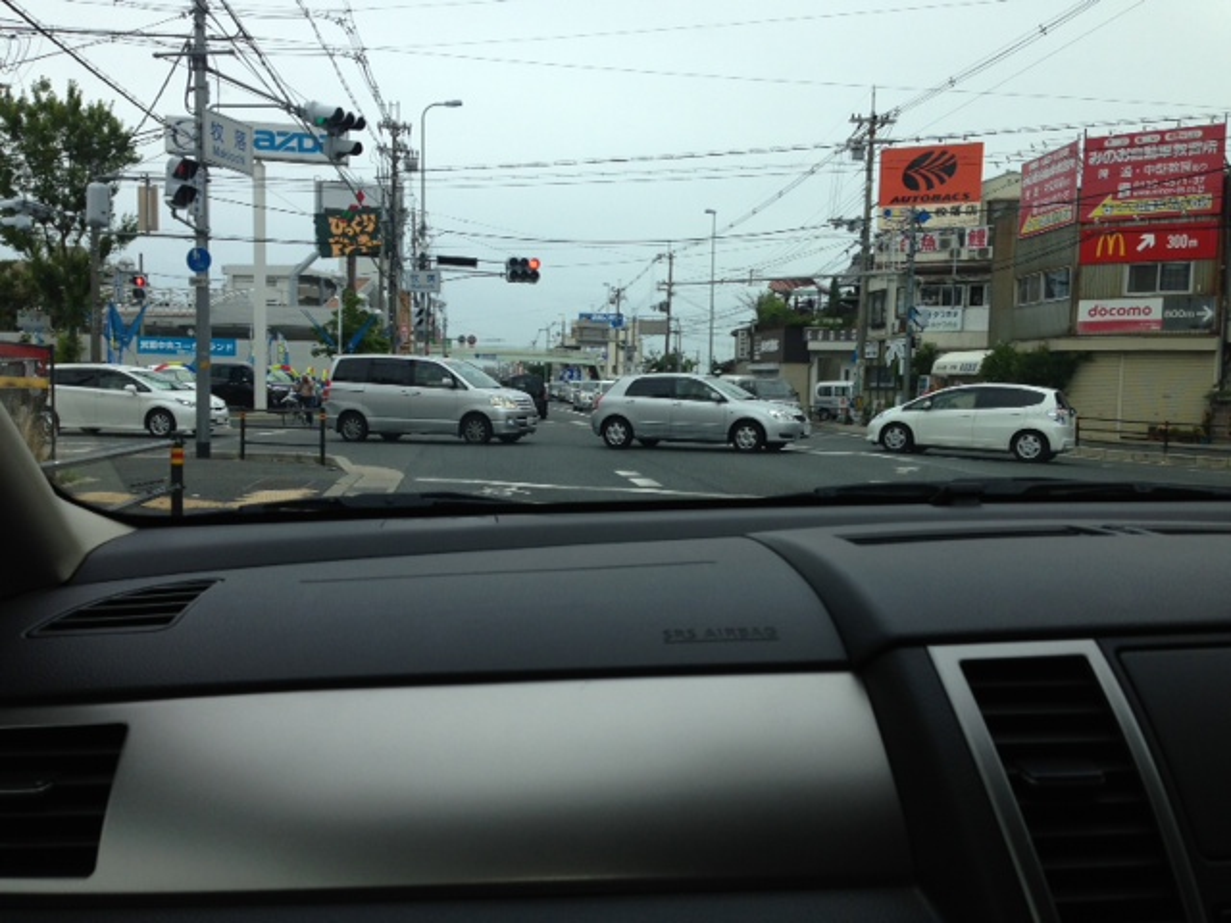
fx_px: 1174
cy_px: 462
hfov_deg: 55.4
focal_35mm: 33
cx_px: 616
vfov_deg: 42.9
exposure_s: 1/669
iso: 50
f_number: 2.4
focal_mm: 4.13
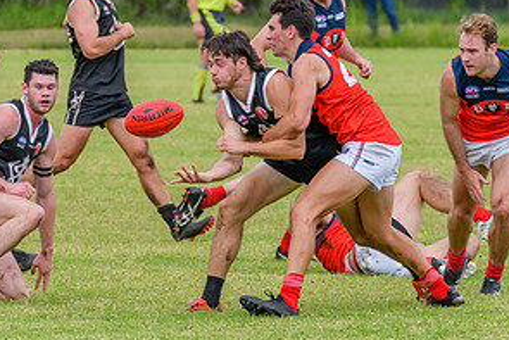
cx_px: 276
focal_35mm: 610
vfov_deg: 2.3
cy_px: 200
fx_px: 8629
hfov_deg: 3.4
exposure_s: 1/2000
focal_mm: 250
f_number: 5.6
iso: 1250
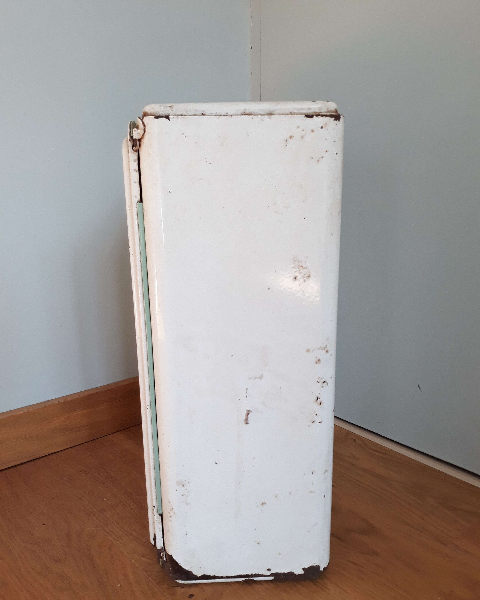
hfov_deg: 50.0
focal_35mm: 29
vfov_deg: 60.3
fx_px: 515
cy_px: 326
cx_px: 245
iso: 80
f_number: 1.7
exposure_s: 1/100
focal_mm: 3.71
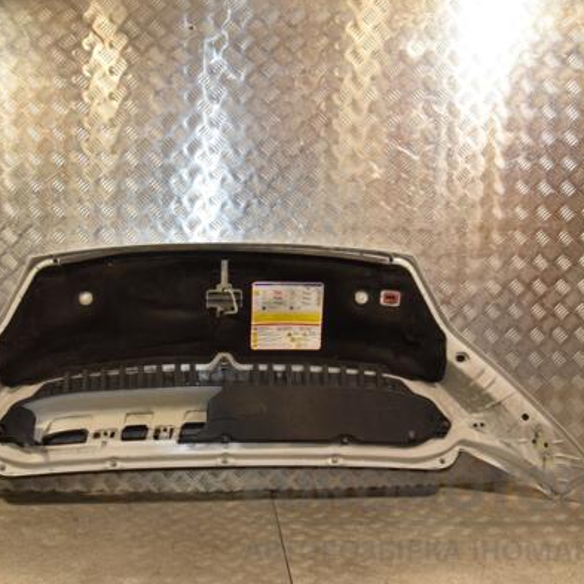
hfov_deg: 46.8
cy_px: 291
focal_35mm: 35
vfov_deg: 47.2
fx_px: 668
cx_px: 215
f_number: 5
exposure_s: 1/200
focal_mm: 18
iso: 800
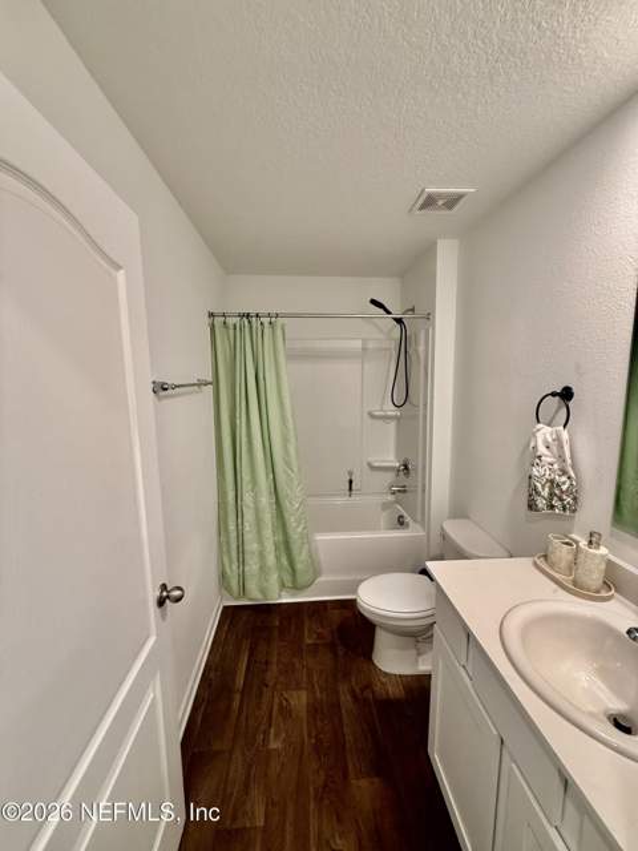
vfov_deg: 102.1
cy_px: 426
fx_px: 344
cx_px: 319
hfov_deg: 85.7
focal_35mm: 14
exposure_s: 1/60
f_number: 2.2
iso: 250
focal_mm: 2.22
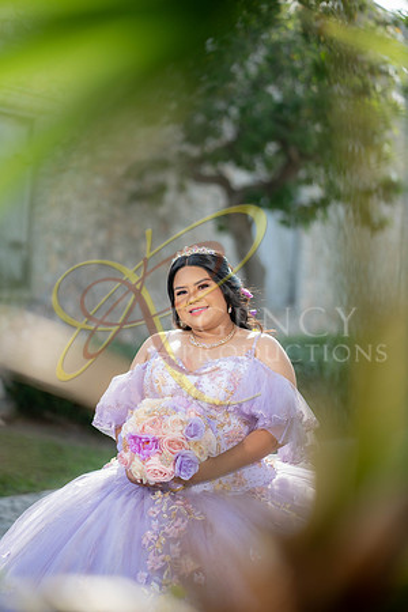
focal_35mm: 85
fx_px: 1445
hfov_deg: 16.1
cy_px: 306
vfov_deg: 23.9
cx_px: 204
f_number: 1.8
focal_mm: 85
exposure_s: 1/1250
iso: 125
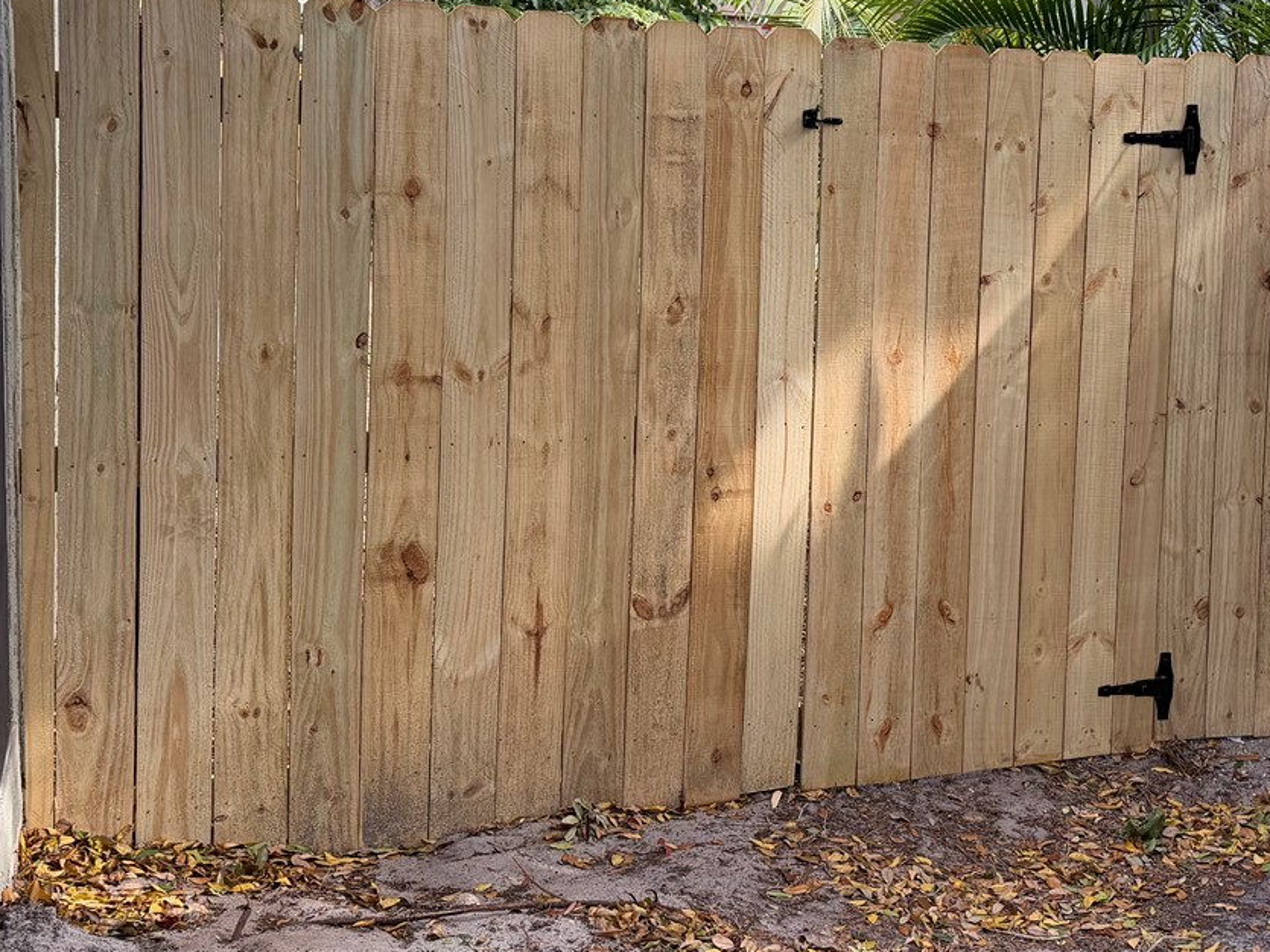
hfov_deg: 40.5
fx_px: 1687
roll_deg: -2.1
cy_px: 274
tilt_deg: -5.7
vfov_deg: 31.1
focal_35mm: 46
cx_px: 894
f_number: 1.78
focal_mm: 6.76
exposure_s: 1/563
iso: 100
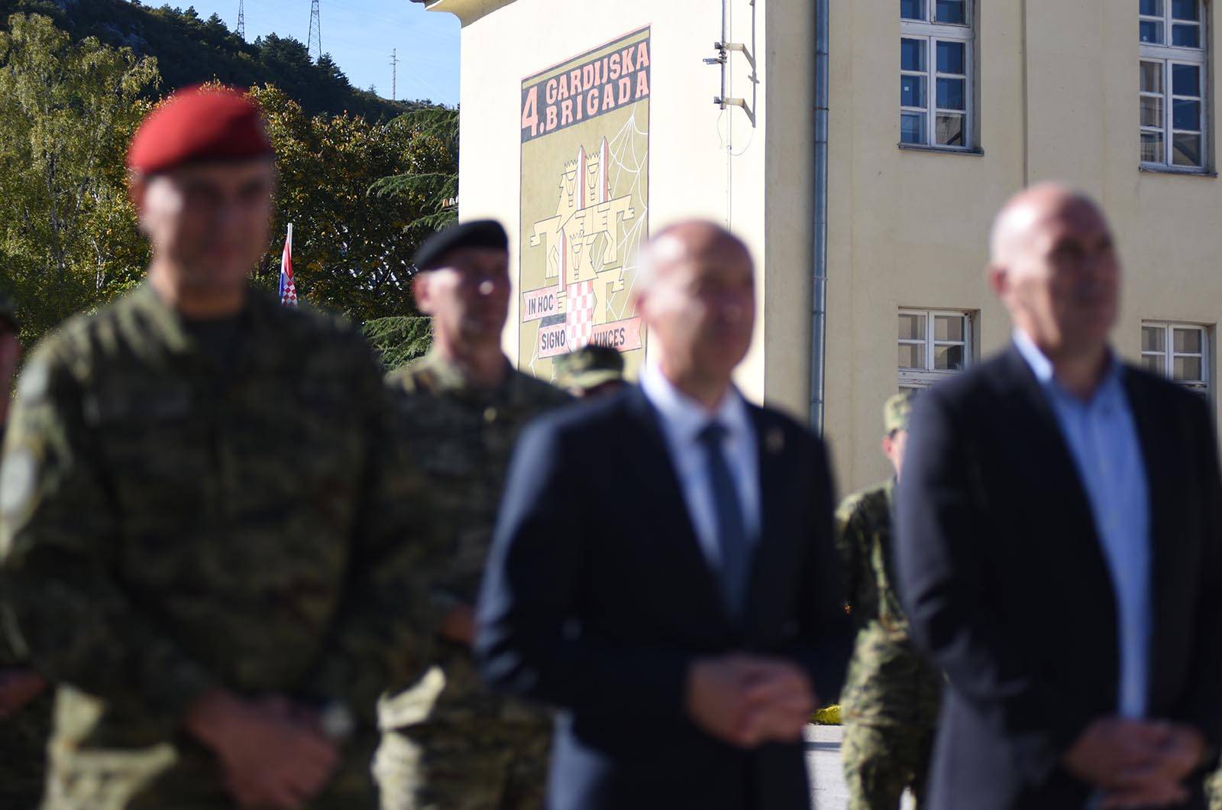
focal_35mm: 80
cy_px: 405
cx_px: 611
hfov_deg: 25.4
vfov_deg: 17.0
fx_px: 2710
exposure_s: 1/2500
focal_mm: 80
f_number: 2.8
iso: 200
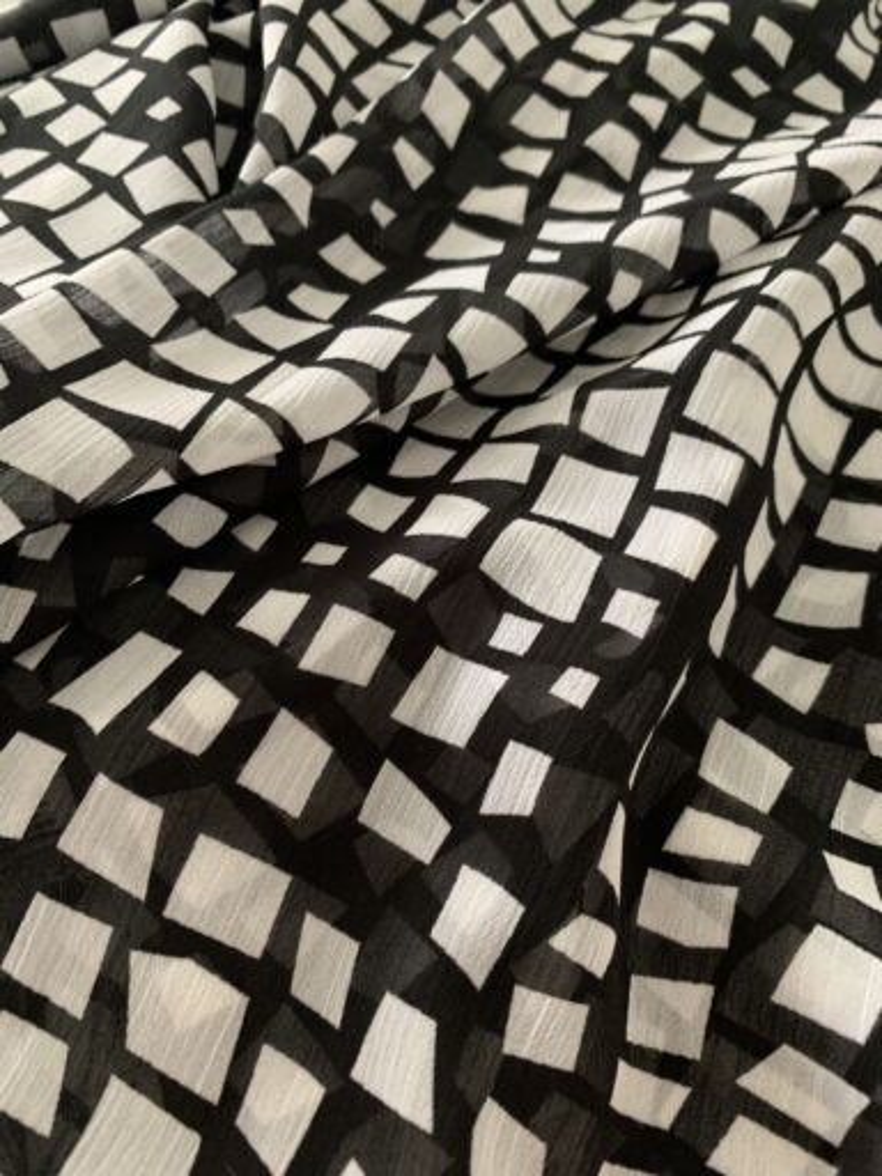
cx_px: 441
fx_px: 883
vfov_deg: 67.3
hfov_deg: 53.1
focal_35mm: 26
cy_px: 588
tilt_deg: -58.4
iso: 400
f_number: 1.8
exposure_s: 1/40
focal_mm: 4.25
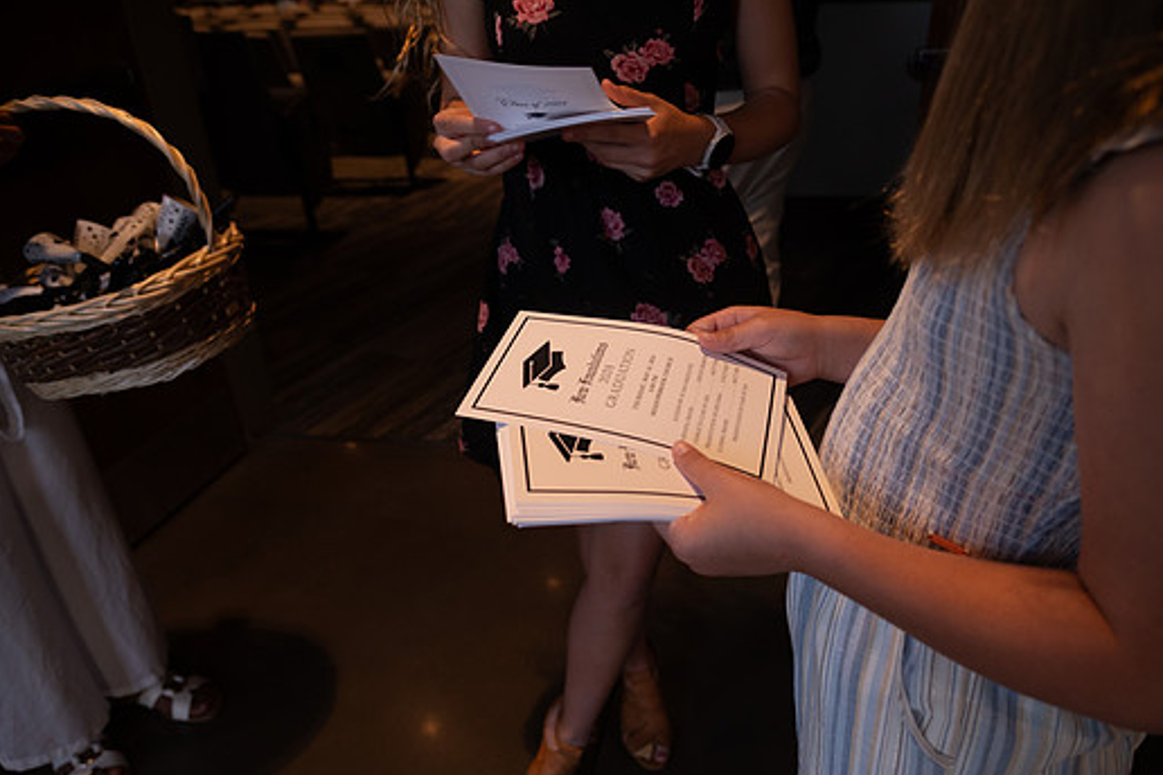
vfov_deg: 47.8
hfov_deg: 67.3
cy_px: 434
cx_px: 613
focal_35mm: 27
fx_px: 872
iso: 800
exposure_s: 1/200
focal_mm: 24
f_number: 4
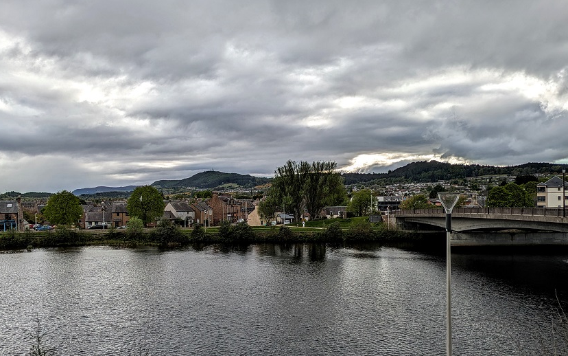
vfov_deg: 39.4
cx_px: 280
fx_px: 495
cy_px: 190
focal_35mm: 32
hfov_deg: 59.6
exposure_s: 1/1481
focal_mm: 5.43
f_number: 1.89
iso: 46
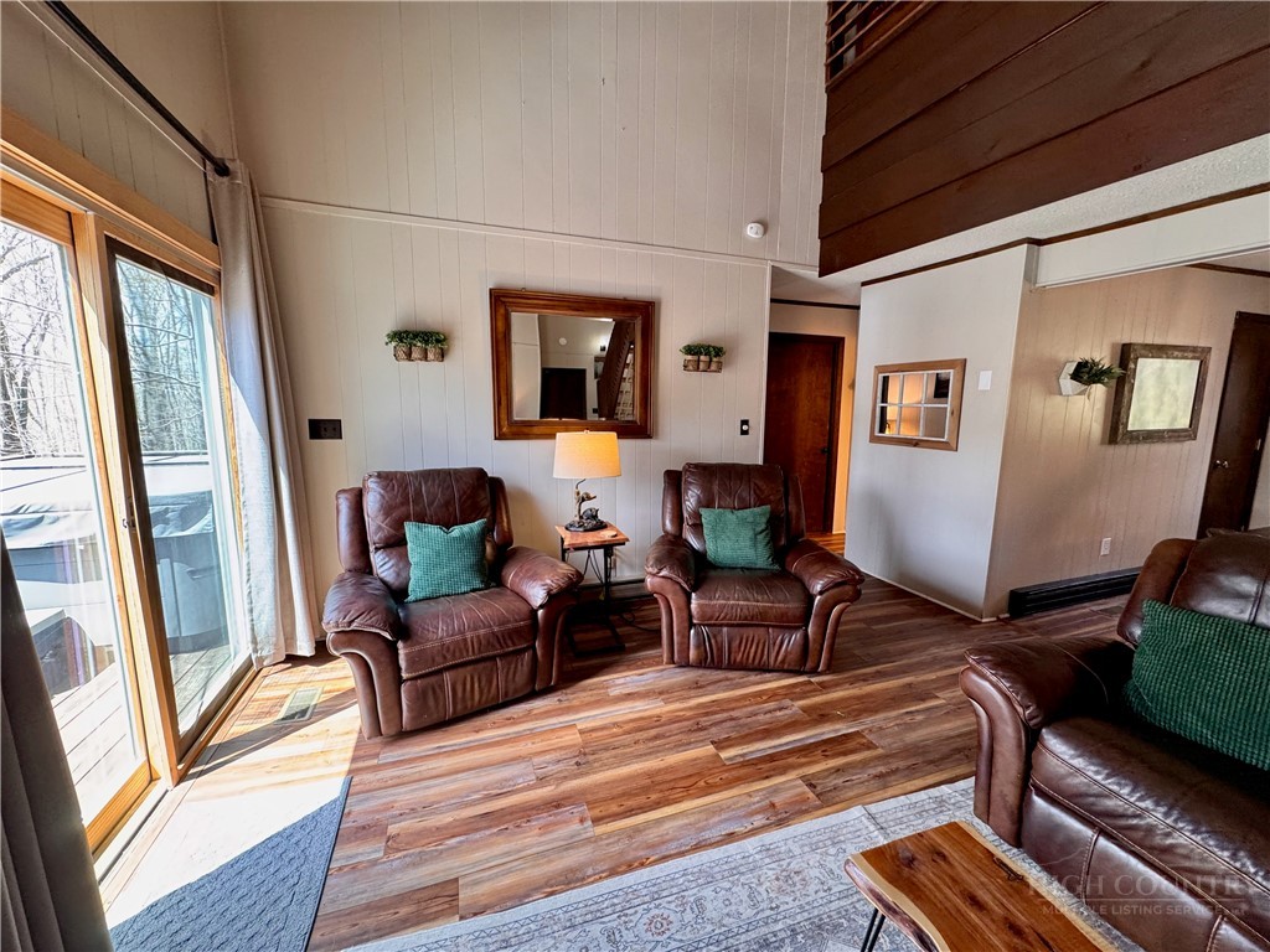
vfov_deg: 85.7
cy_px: 476
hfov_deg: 102.1
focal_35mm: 14
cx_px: 635
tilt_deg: -8.6
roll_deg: -0.3
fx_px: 514
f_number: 2.2
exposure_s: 1/60
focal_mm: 2.22
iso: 200
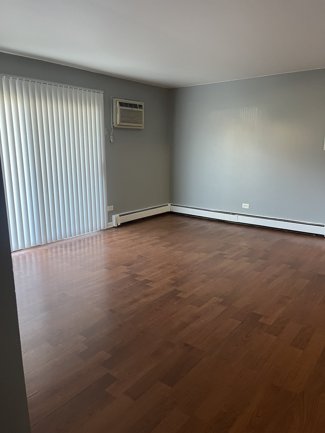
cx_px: 162
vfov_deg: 67.3
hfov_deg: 53.1
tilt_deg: -12.0
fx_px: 325
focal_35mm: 26
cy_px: 216
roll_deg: -0.8
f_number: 1.6
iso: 320
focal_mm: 5.1
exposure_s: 1/60
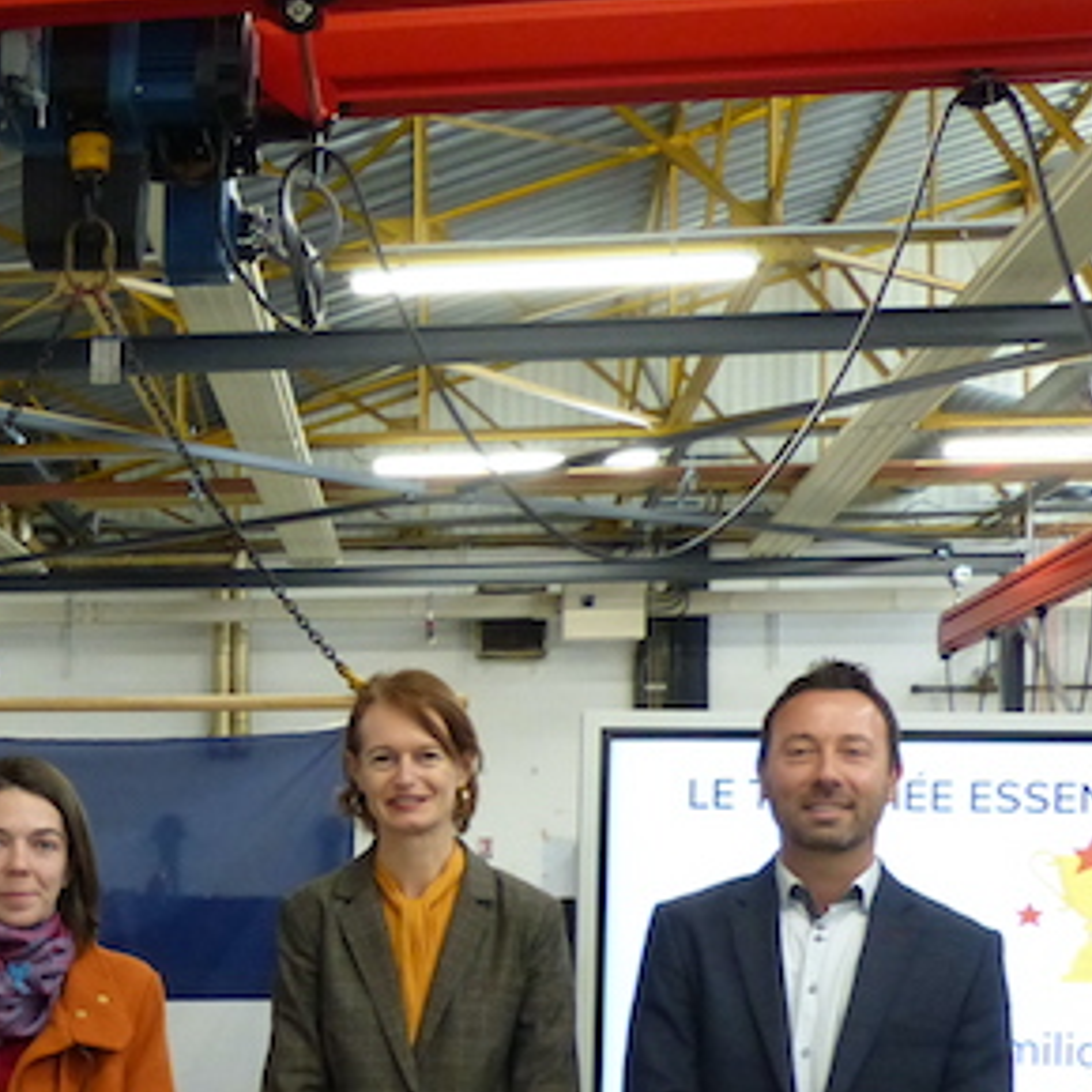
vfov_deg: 27.4
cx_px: 8
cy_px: 926
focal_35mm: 61
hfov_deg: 26.7
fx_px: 2177
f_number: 2.8
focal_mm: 4.5
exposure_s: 1/50
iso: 400
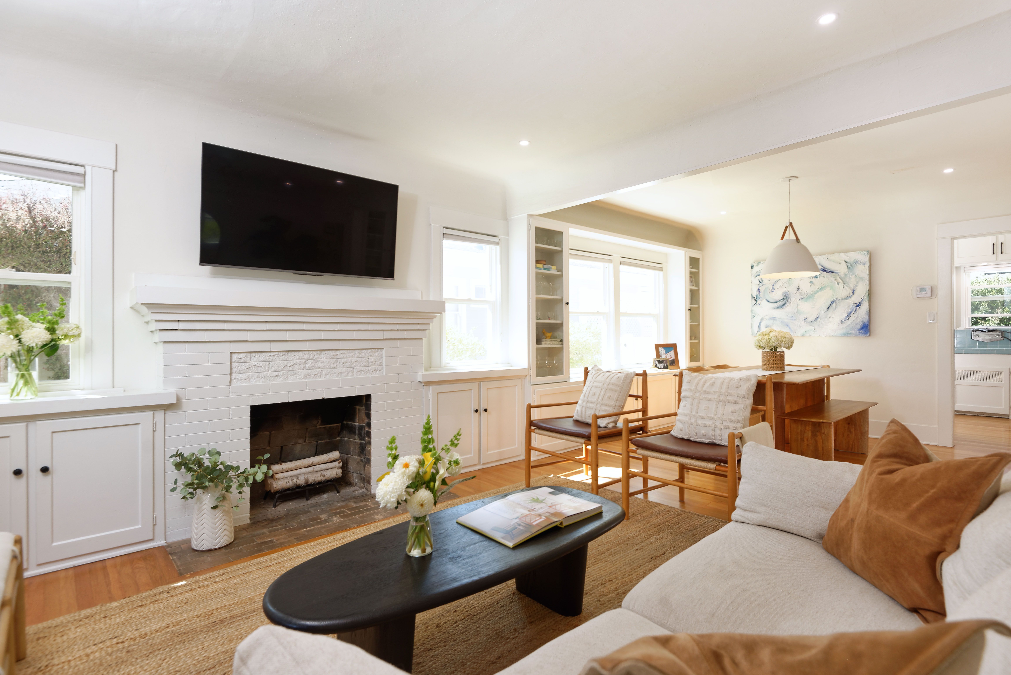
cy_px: 325
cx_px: 521
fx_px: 478
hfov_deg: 93.2
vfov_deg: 70.5
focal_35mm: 17
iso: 200
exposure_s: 1/50
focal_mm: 16
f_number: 5.6
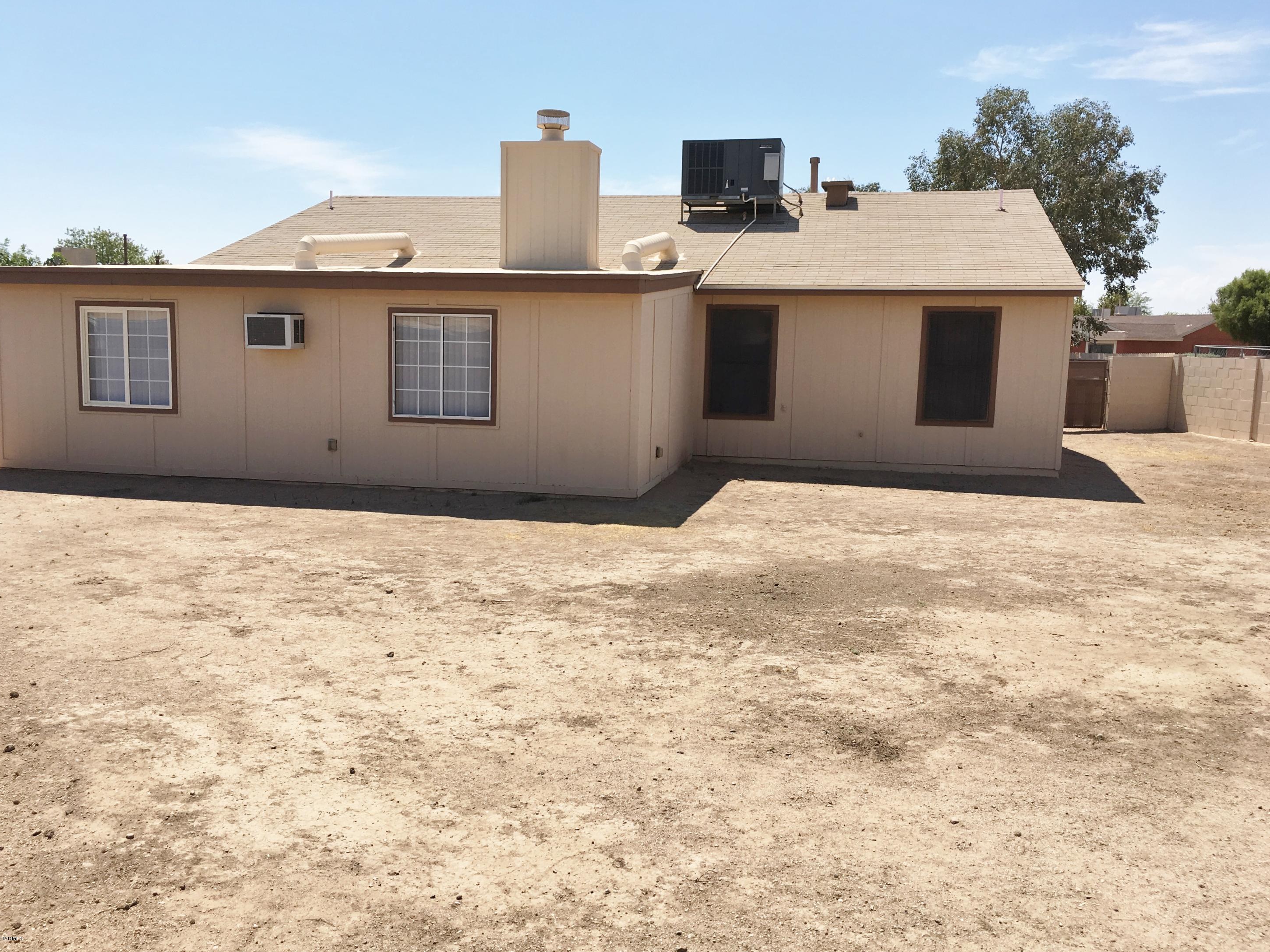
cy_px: 477
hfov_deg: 60.0
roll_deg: -2.6
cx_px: 639
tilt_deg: -8.0
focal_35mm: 30
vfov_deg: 46.8
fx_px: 1101
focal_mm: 4.15
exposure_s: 1/1637
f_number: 2.2
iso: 25
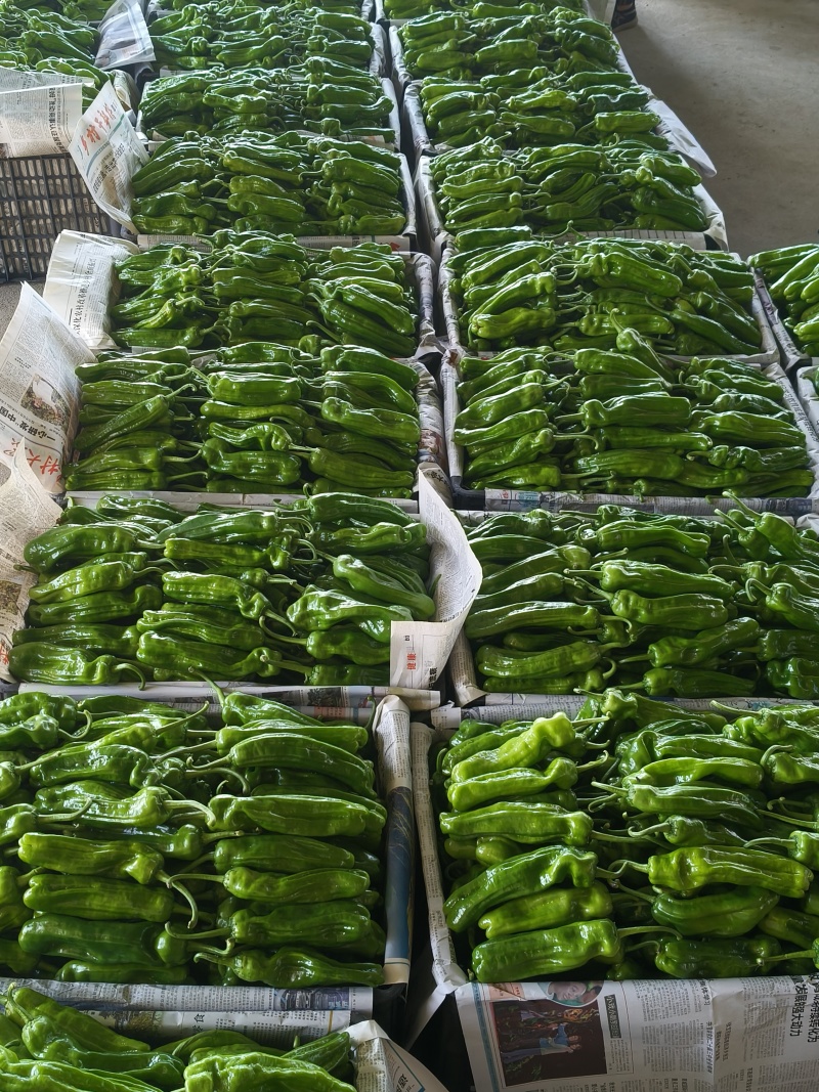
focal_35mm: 39
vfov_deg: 47.9
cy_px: 546
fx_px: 1231
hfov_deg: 36.8
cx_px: 410
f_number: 1.8
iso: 80
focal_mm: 4.84
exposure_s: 1/100
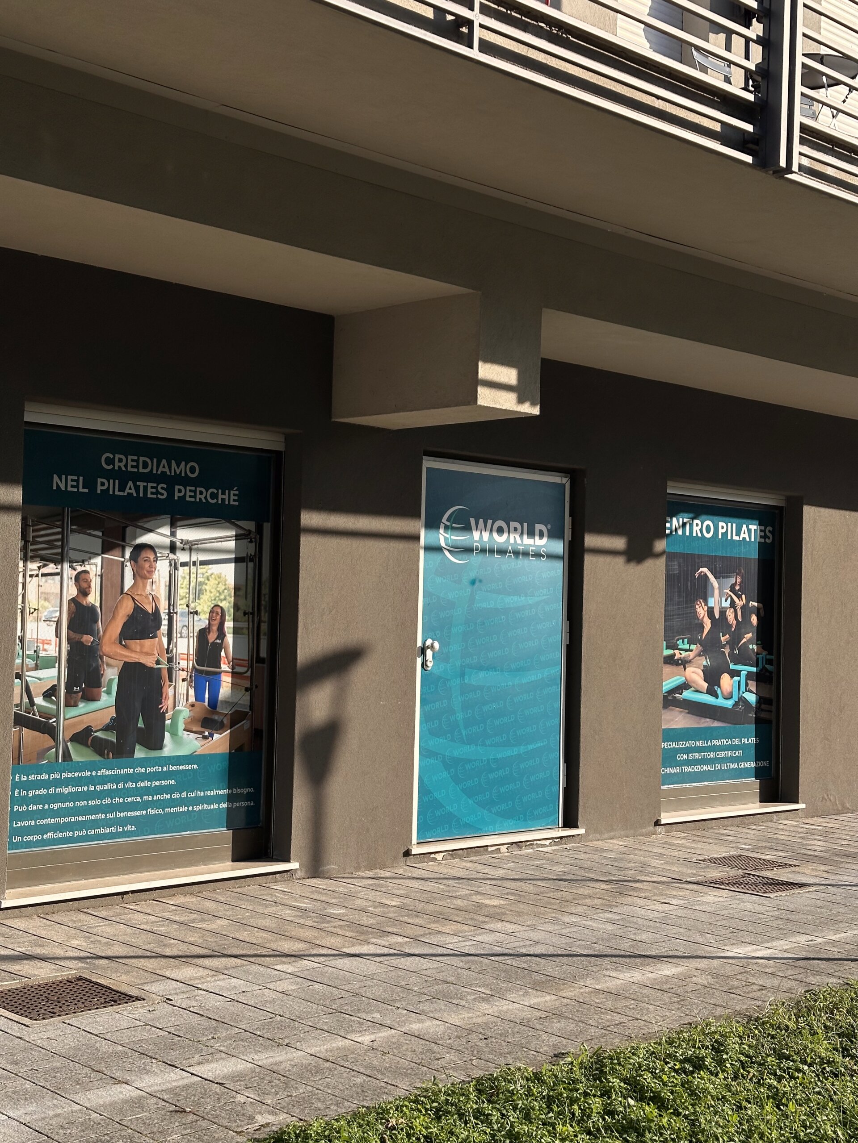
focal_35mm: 48
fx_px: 1586
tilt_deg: +2.5
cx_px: 429
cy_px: 572
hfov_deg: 30.3
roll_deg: -2.1
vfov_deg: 39.7
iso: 64
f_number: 1.78
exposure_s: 1/3472
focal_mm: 6.86
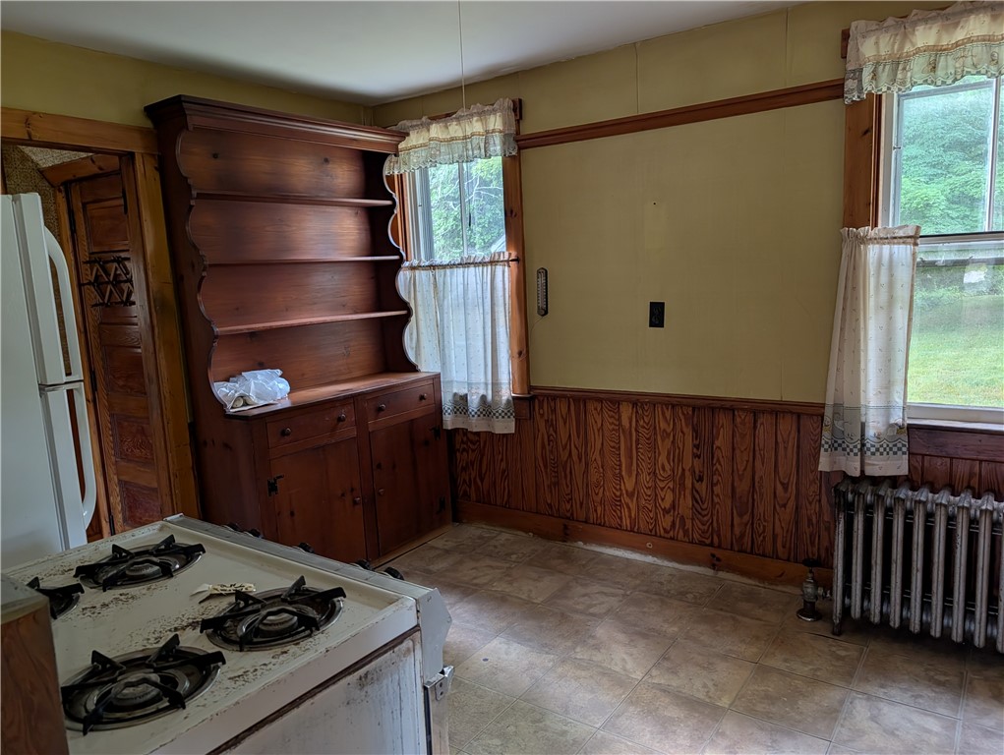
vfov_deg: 56.9
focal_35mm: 24
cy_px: 378
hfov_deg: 71.5
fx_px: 697
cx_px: 502
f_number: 1.68
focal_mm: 6.9
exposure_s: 1/50.7
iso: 25
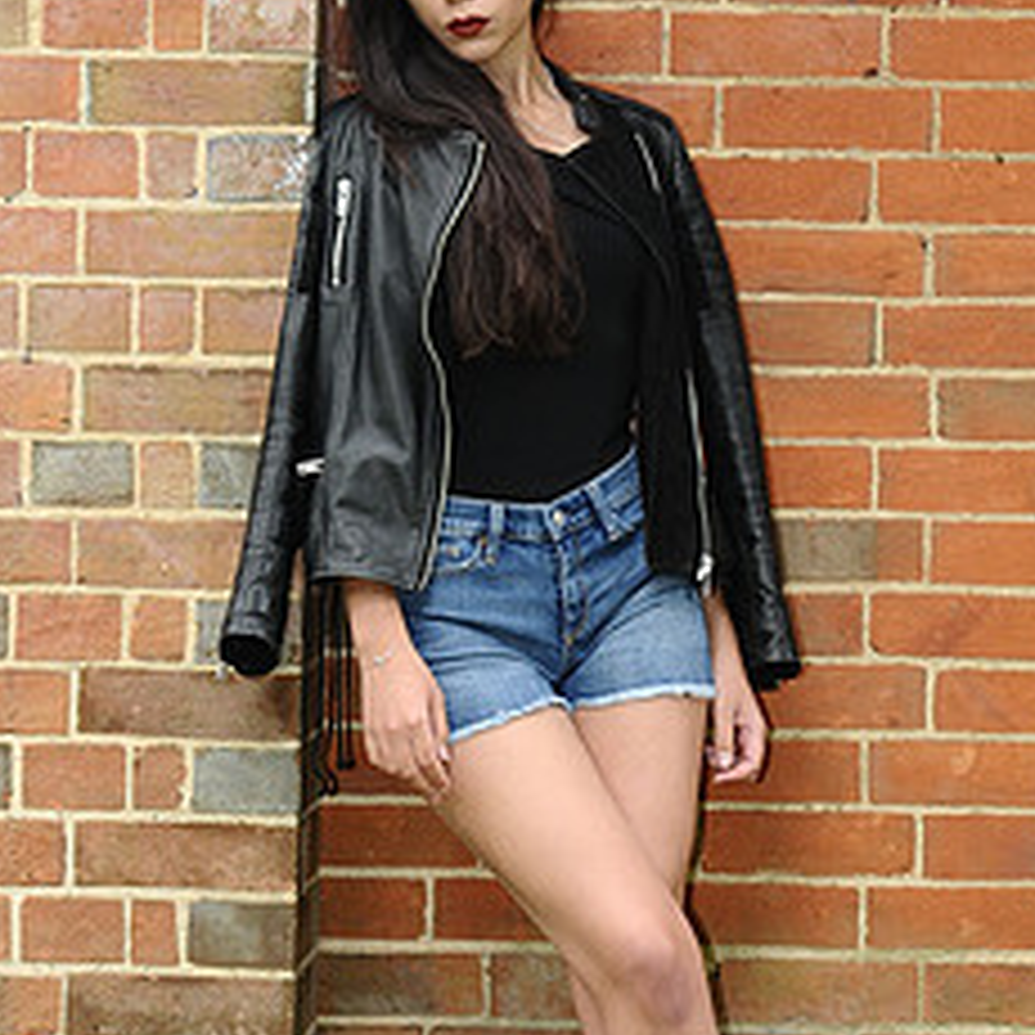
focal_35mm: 199
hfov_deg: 8.8
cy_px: 590
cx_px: 614
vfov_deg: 8.8
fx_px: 6732
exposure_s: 1/250
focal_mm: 80
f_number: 4
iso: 640
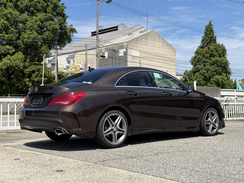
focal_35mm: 48
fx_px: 338
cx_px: 122
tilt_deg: +2.2
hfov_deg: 39.7
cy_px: 92
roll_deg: +0.1
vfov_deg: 30.3
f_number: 1.78
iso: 64
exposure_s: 1/4329
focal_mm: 6.76
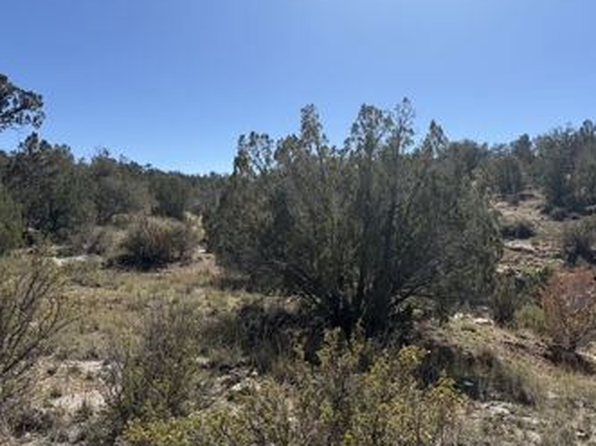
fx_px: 499
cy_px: 214
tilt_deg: -0.1
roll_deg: +0.4
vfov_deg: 48.2
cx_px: 330
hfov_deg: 61.5
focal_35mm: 29
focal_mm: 6.76
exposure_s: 1/5319
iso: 80
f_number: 1.78
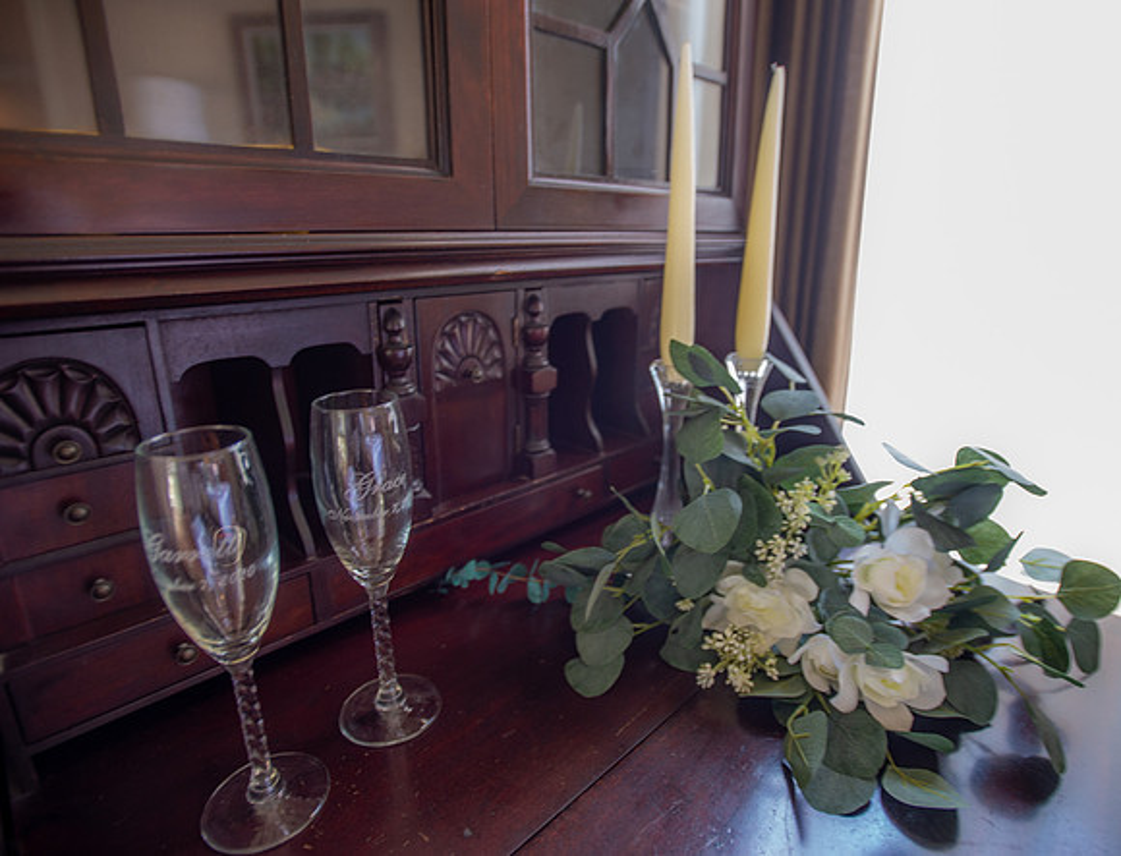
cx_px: 599
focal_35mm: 19
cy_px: 414
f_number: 3.2
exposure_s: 1/8
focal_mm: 17
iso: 500
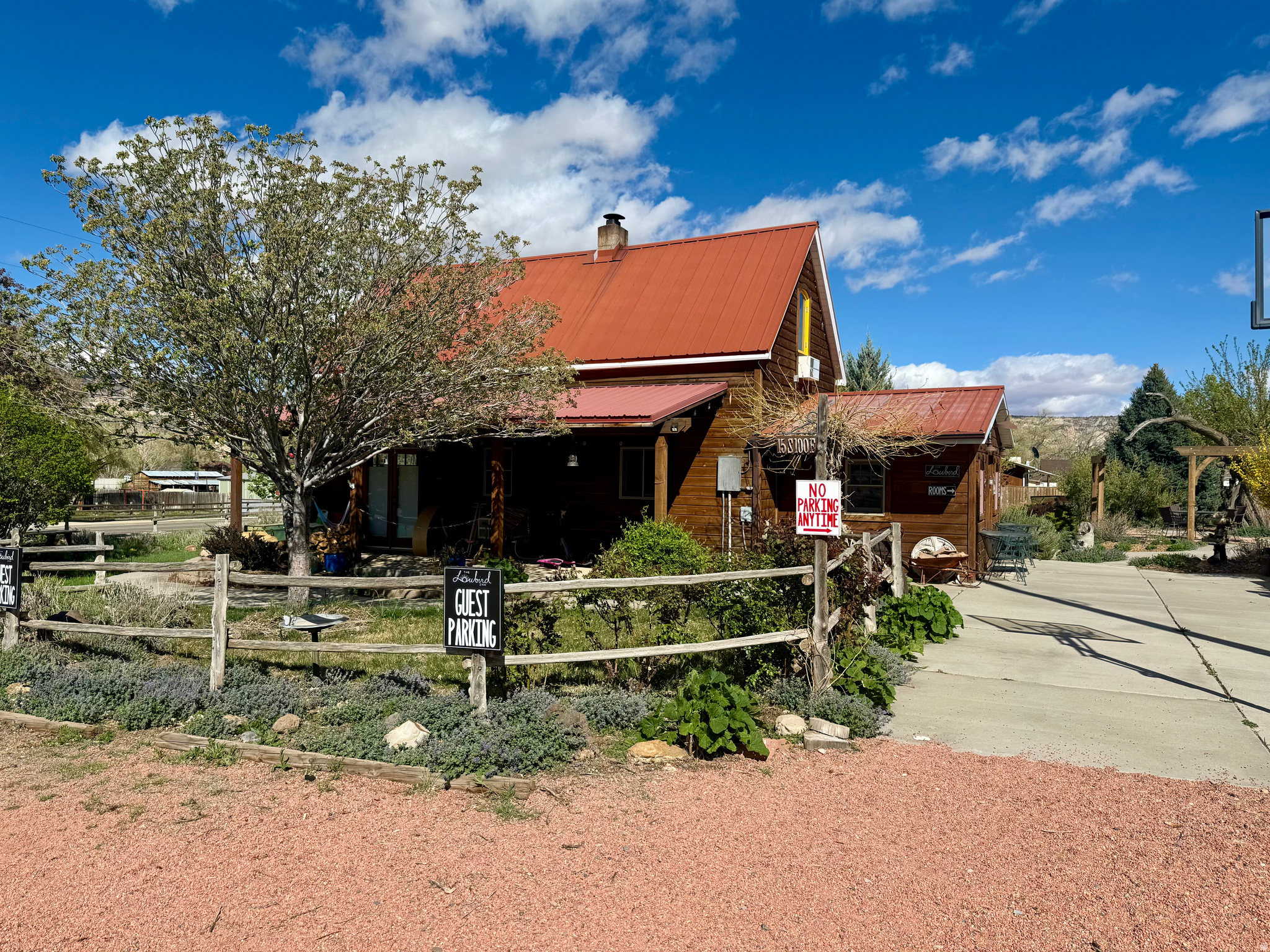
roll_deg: -0.9
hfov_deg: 71.6
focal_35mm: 24
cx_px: 635
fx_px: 881
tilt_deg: -0.6
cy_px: 476
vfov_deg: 56.8
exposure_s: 1/6711
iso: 80
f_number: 1.78
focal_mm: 6.76
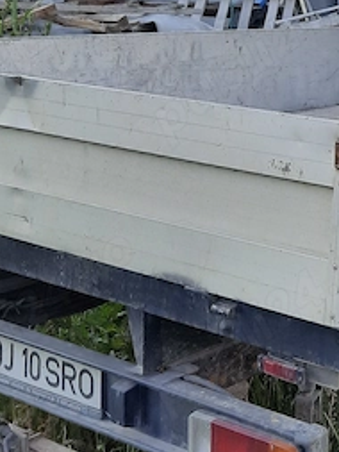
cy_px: 107
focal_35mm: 79
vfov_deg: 24.4
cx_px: 393
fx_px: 1031
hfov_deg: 17.9
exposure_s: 1/336
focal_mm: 4.6
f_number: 2
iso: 32
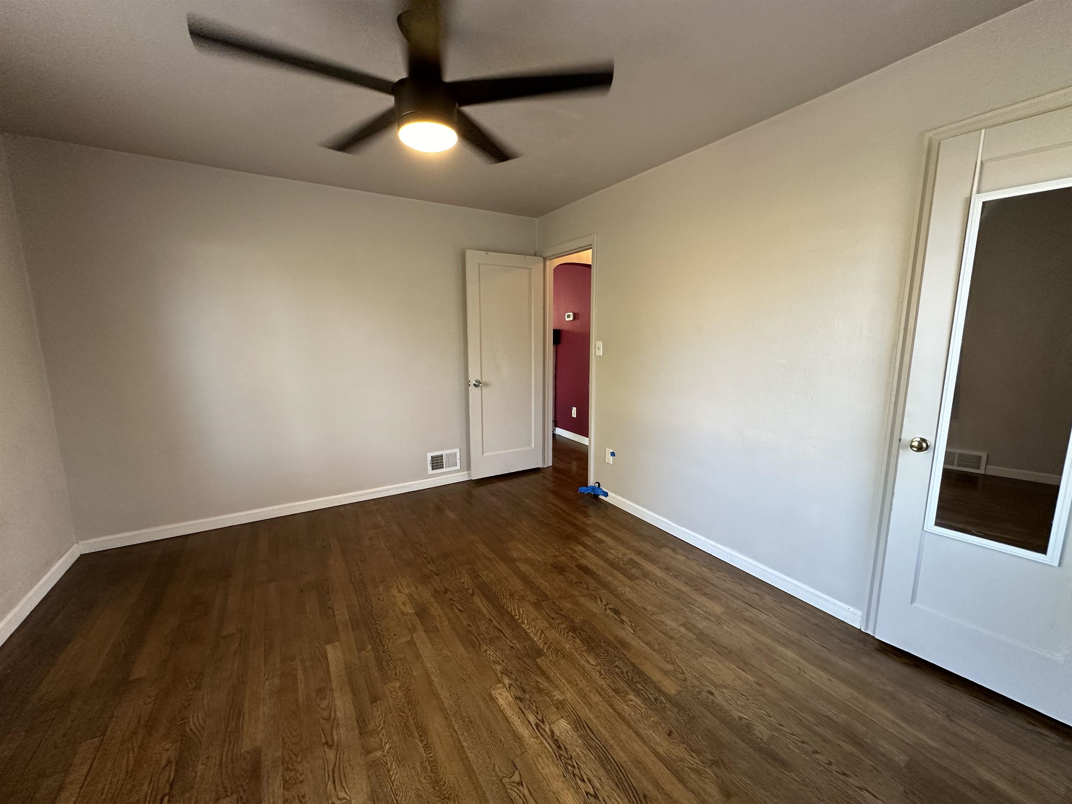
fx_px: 434
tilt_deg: -9.2
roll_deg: +0.1
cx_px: 536
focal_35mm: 14
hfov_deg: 102.1
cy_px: 402
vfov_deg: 85.7
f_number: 2.2
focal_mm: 2.22
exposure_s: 1/60
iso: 160
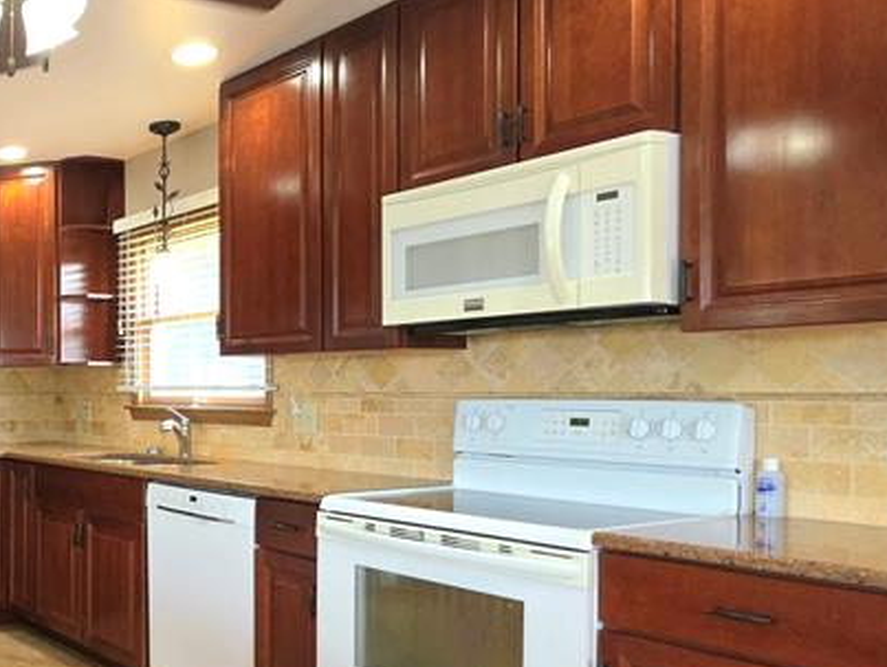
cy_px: 418
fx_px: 846
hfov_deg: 46.2
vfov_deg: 42.7
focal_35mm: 33
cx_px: -4
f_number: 1.9
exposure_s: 1/120
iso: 250
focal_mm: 2.2
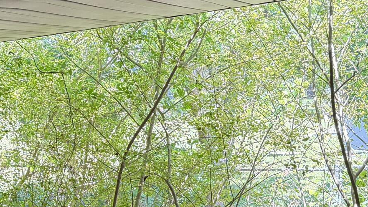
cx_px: 51
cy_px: 229
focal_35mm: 89
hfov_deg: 23.4
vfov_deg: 13.3
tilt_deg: -5.6
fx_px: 869
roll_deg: +1.8
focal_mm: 6.76
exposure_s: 1/178
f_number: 1.78
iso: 100
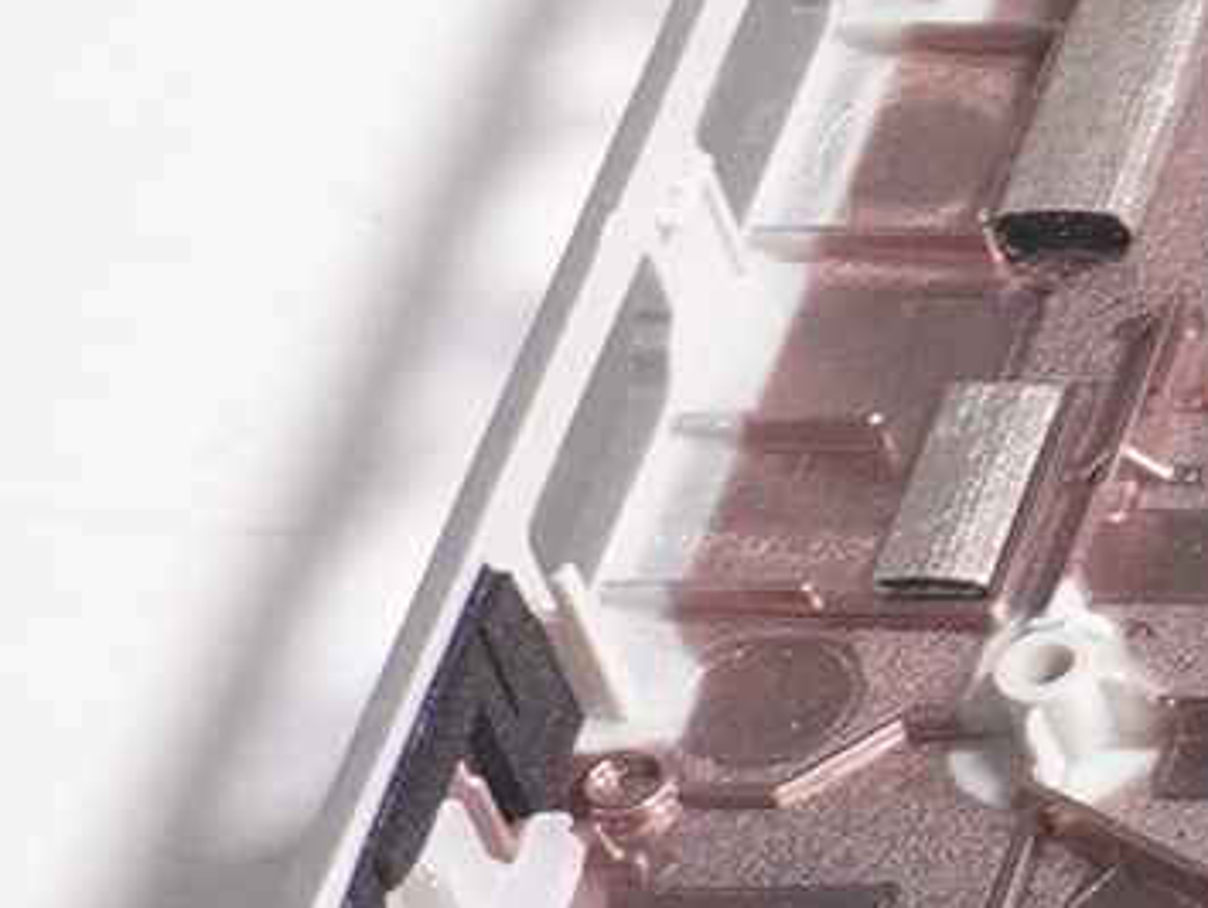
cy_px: 236
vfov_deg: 4.9
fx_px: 10689
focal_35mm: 306
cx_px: 5023
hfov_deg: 5.5
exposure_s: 1/200
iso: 640
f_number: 5
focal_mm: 25
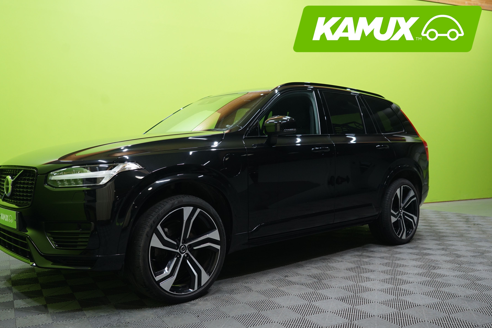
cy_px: 169
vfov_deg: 40.0
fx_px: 451
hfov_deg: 57.1
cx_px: 225
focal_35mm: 33
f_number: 5
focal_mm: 30
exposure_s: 1/20
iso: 800
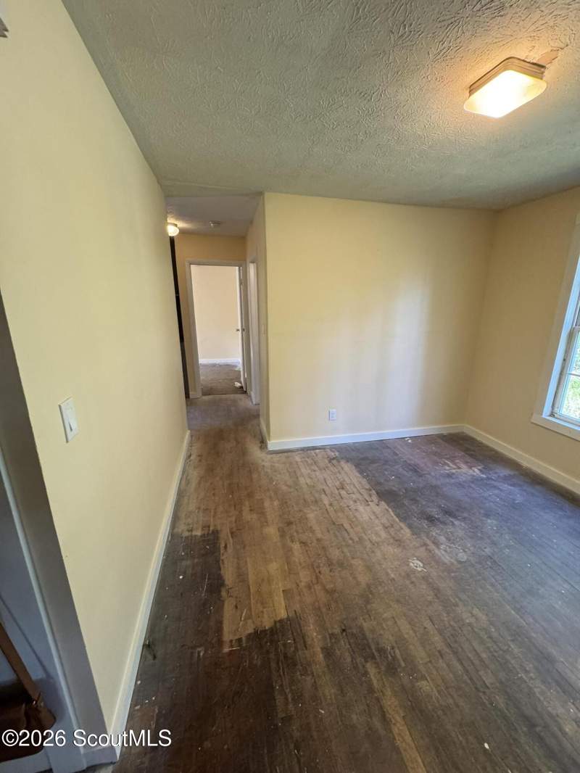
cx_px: 290
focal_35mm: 14
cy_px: 386
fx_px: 313
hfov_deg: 85.7
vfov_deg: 102.1
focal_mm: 2.22
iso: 250
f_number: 2.2
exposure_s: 1/120
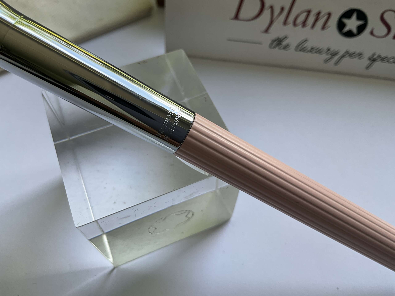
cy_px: 148
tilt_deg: -60.4
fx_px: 331
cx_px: 198
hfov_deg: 61.7
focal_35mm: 29
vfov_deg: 48.2
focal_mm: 3
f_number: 1.8
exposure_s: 1/156
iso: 20
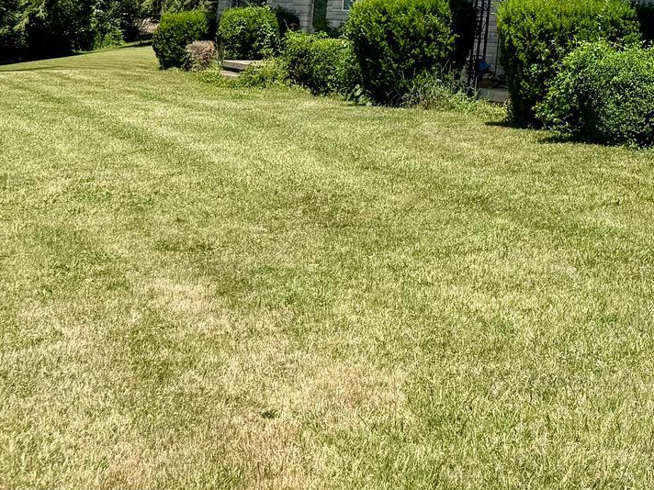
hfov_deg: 24.3
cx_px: 874
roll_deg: -3.0
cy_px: -130
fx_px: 1304
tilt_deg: +7.5
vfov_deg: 19.8
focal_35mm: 69
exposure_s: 1/3802
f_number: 1.78
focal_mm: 6.76
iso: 80
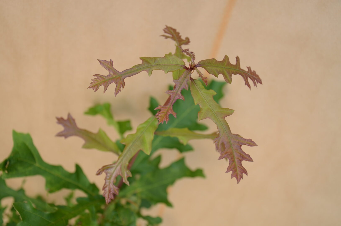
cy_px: 113
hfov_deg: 32.0
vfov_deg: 21.5
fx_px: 596
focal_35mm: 63
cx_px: 170
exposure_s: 1/125
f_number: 5.6
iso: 100
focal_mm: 42
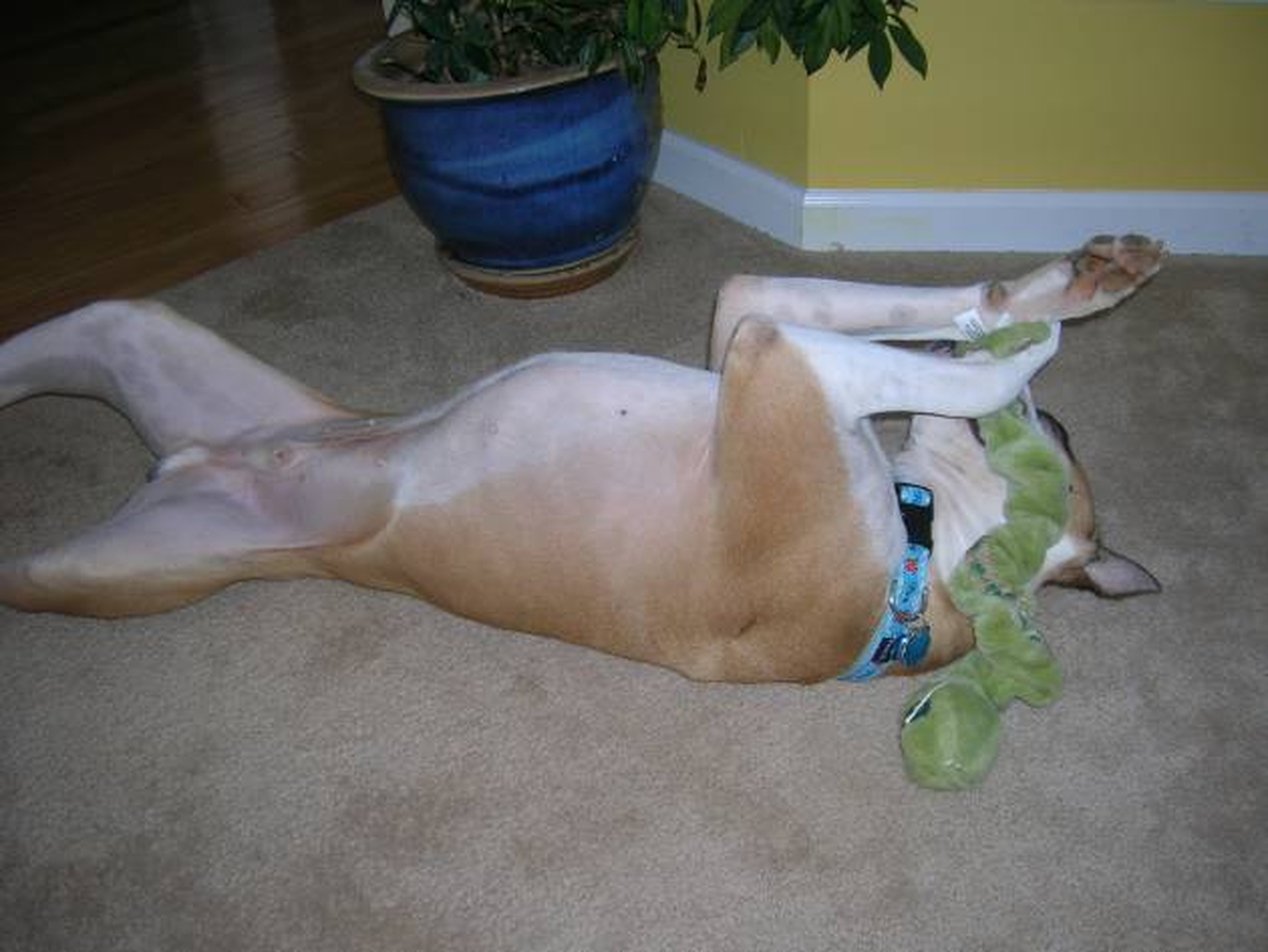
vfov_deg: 41.8
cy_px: 476
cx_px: 634
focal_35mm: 34
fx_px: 1246
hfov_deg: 53.9
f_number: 2.9
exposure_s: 1/60.1
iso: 50
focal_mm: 5.7
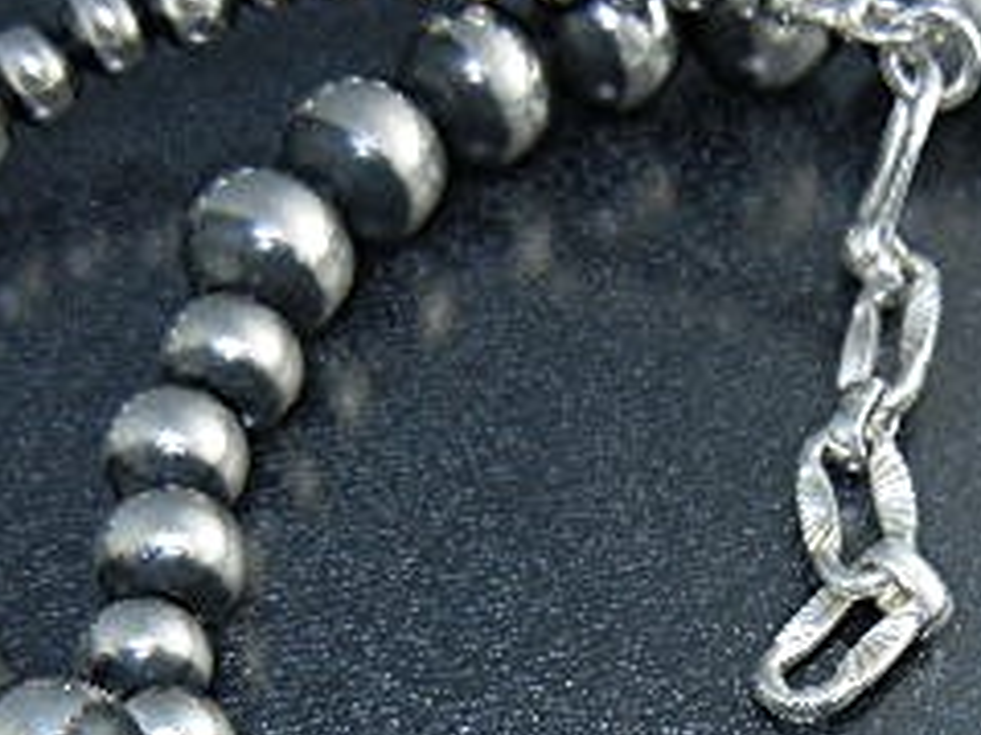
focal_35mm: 91
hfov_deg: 21.3
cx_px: 747
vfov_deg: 15.6
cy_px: 887
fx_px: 2578
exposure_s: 1/30
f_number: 3.6
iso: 200
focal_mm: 6.2
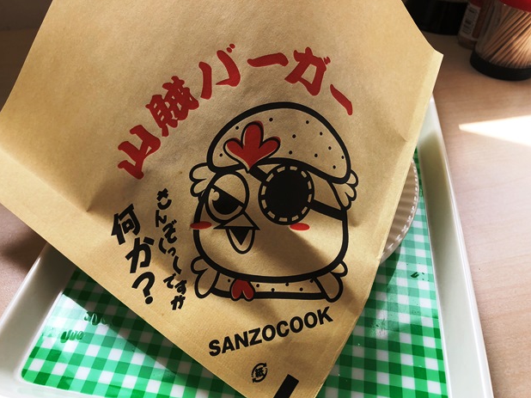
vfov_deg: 48.2
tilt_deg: -44.0
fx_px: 445
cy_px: 205
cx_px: 258
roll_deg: +1.2
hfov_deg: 61.7
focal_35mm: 29
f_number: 1.8
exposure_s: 1/211
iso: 20
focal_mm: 3.99
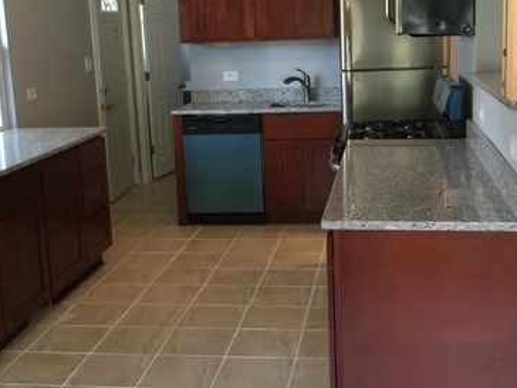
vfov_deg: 28.5
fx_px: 762
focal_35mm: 51
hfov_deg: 37.5
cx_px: 277
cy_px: 172
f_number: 2.2
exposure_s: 1/15
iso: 32
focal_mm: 4.15
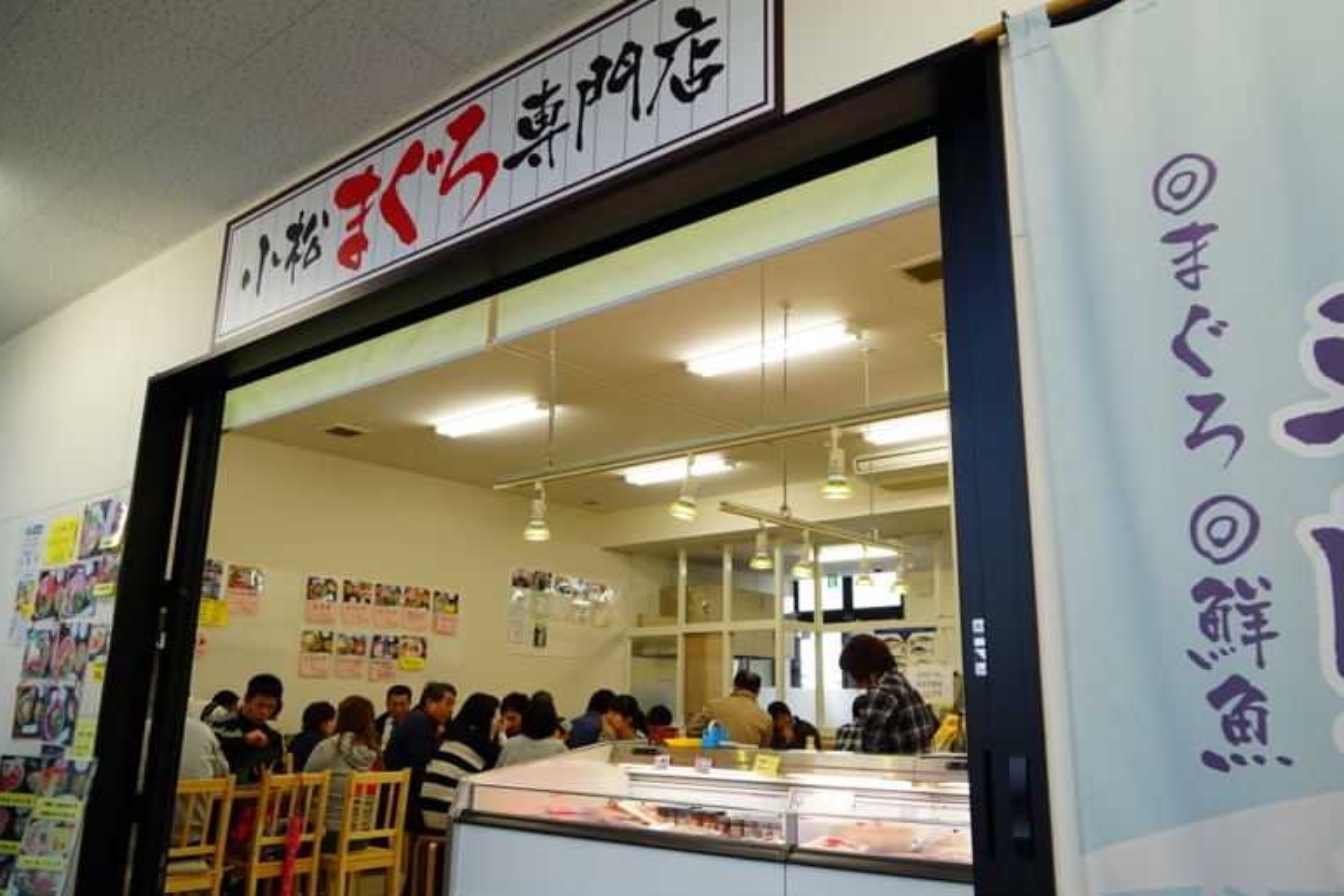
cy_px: 451
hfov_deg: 65.5
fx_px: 1045
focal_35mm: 28
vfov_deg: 46.4
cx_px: 689
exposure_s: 1/60
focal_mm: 18
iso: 200
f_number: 4
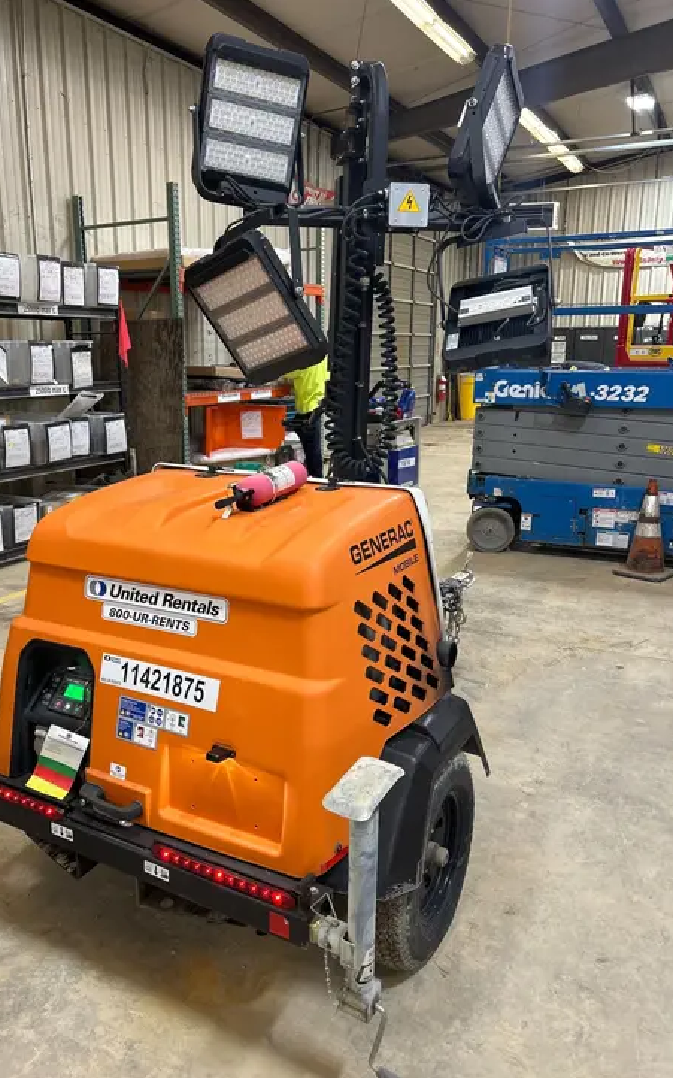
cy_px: 544
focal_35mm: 28
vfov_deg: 66.5
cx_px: 276
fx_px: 822
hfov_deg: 44.3
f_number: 1.5
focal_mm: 5.7
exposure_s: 1/60
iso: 100
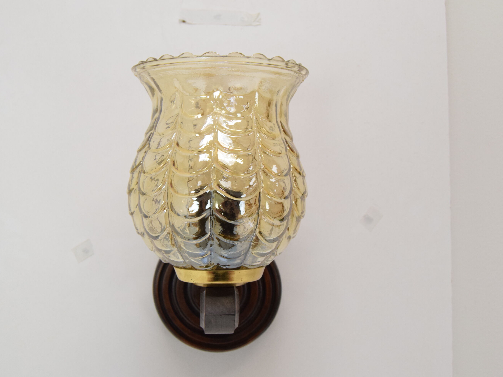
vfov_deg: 31.5
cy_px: 190
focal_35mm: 46
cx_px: 223
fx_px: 668
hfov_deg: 41.2
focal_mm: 28
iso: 1600
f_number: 7.1
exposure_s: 1/200
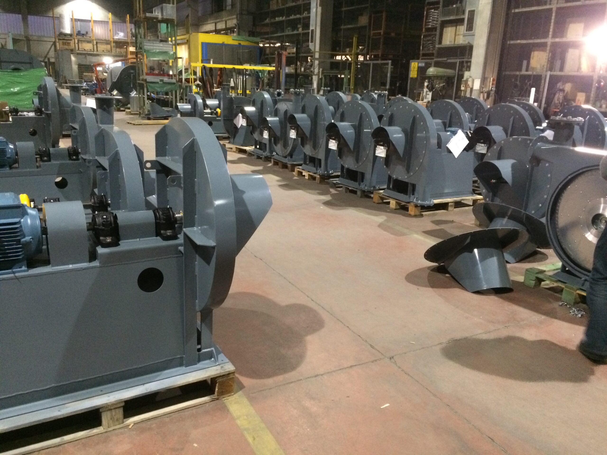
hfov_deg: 61.7
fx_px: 509
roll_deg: -1.3
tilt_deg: -16.8
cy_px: 228
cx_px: 304
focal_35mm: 29
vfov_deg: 48.2
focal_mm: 4.15
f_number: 2.2
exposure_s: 1/17
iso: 500
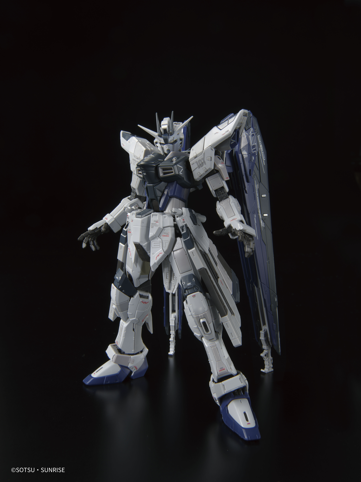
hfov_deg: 46.8
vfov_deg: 60.0
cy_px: 241
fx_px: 417
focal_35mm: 30
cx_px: 180
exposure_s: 6
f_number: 32
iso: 100
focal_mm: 39
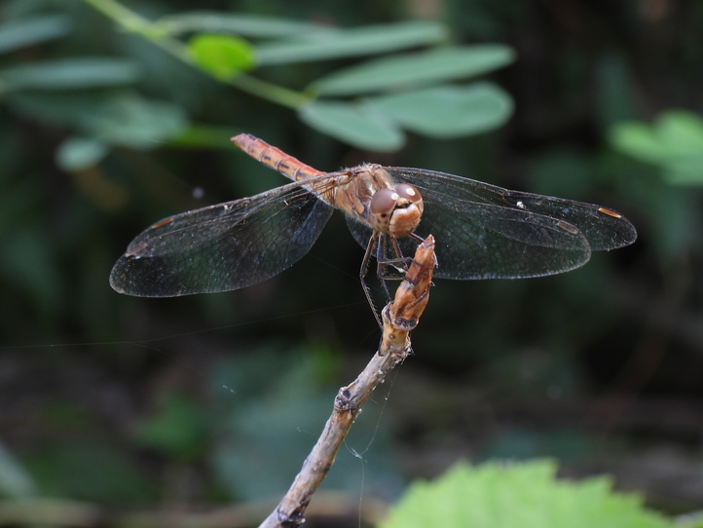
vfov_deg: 12.0
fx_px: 2519
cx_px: 376
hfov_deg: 15.9
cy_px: 233
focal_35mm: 124
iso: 100
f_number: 4.5
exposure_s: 1/80
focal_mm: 18.7
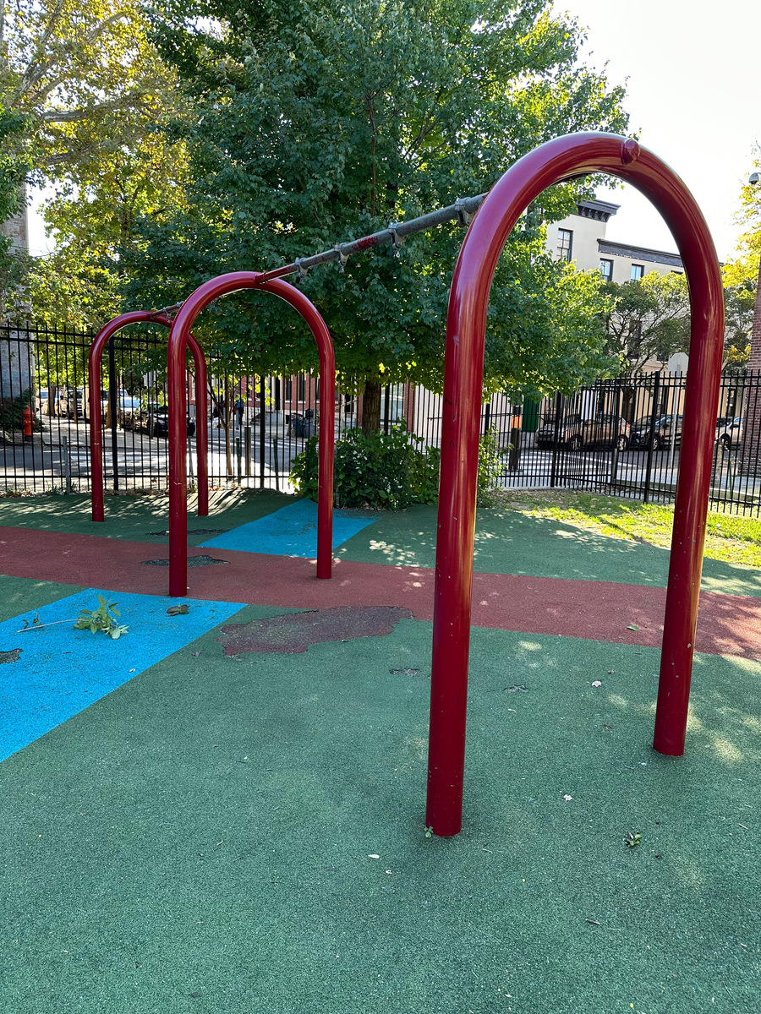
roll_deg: -2.9
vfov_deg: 71.6
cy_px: 507
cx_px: 380
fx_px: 703
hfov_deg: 56.8
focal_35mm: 24
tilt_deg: -9.1
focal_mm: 6.86
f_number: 1.78
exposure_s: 1/253
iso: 80
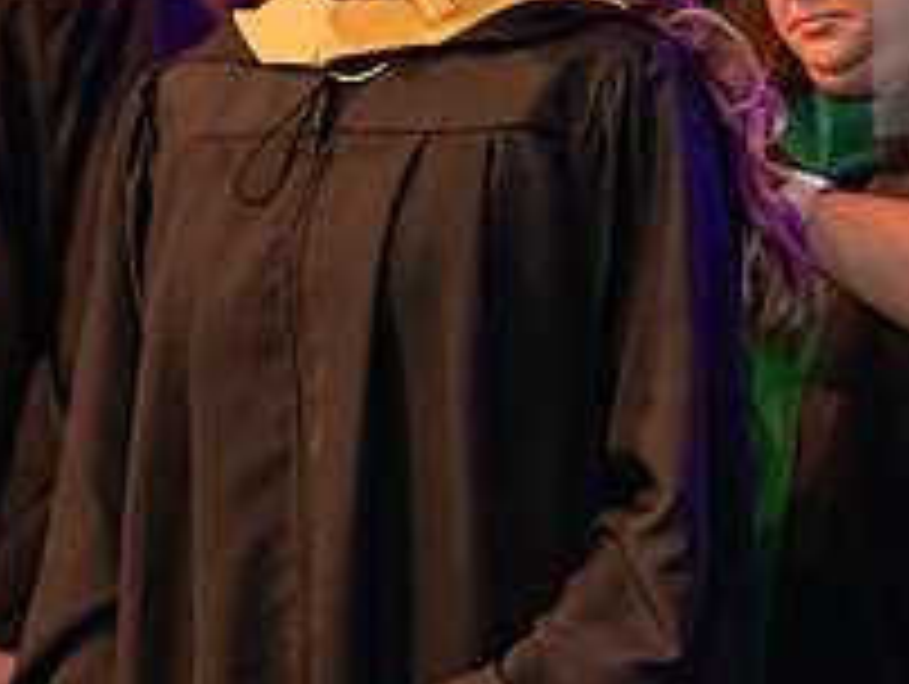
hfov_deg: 7.3
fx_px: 7099
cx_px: 738
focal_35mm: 270
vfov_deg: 5.5
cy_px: 304
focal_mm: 98
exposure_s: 1/200
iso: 3200
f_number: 3.5
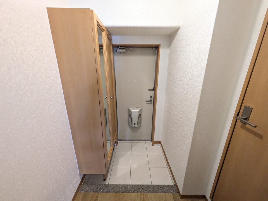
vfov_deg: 85.7
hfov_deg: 102.1
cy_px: 100
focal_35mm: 14
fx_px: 108
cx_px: 134
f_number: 2.2
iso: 510
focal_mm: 1.83
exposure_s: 1/60
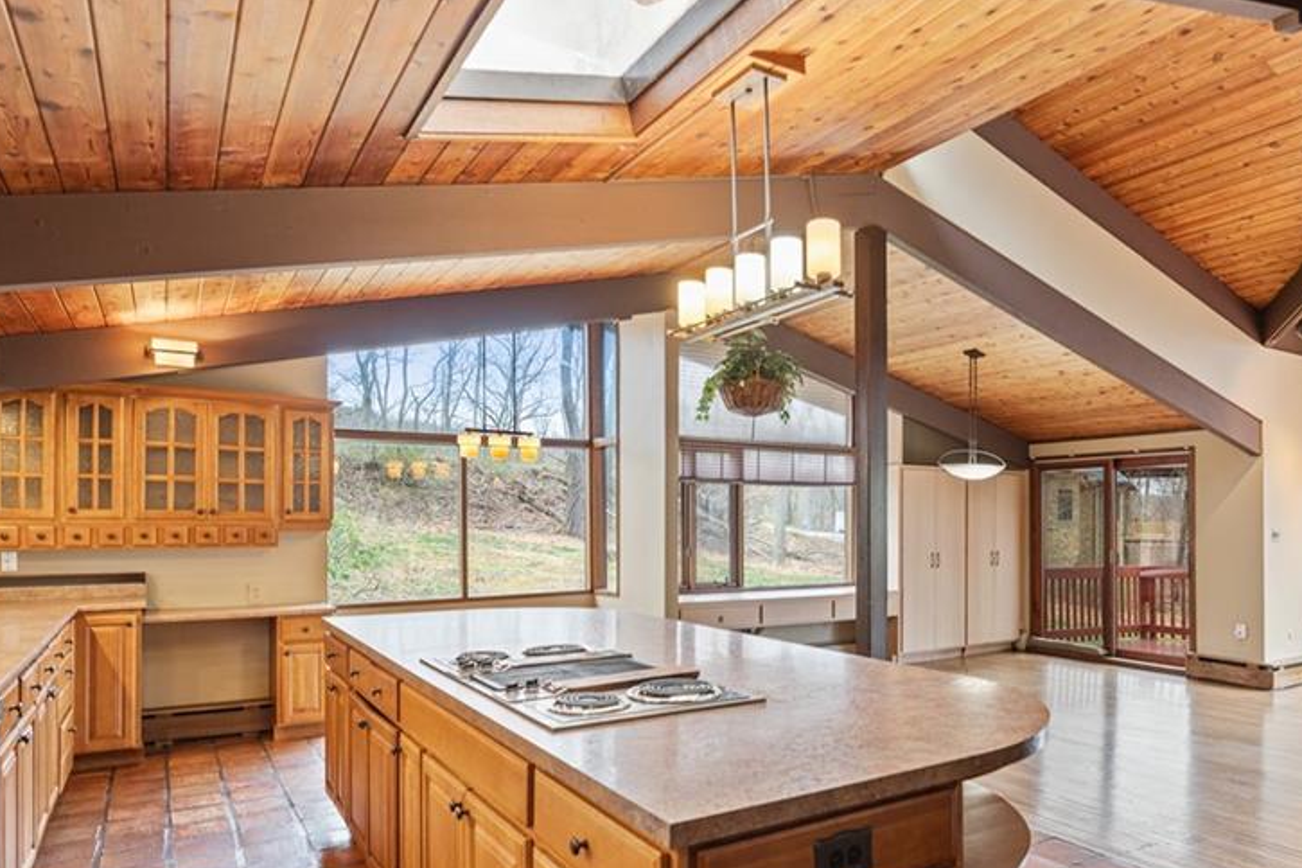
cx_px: 810
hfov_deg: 72.6
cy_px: 523
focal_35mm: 24
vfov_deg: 52.7
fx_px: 868
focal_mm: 17
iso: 640
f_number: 2.8
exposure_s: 1/30
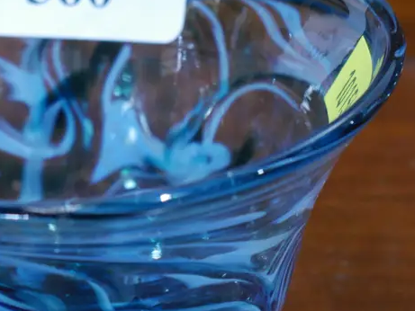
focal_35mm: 151
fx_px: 1811
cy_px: 212
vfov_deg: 9.8
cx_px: 54
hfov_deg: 13.0
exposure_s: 1/80
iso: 2000
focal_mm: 34
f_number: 5.4
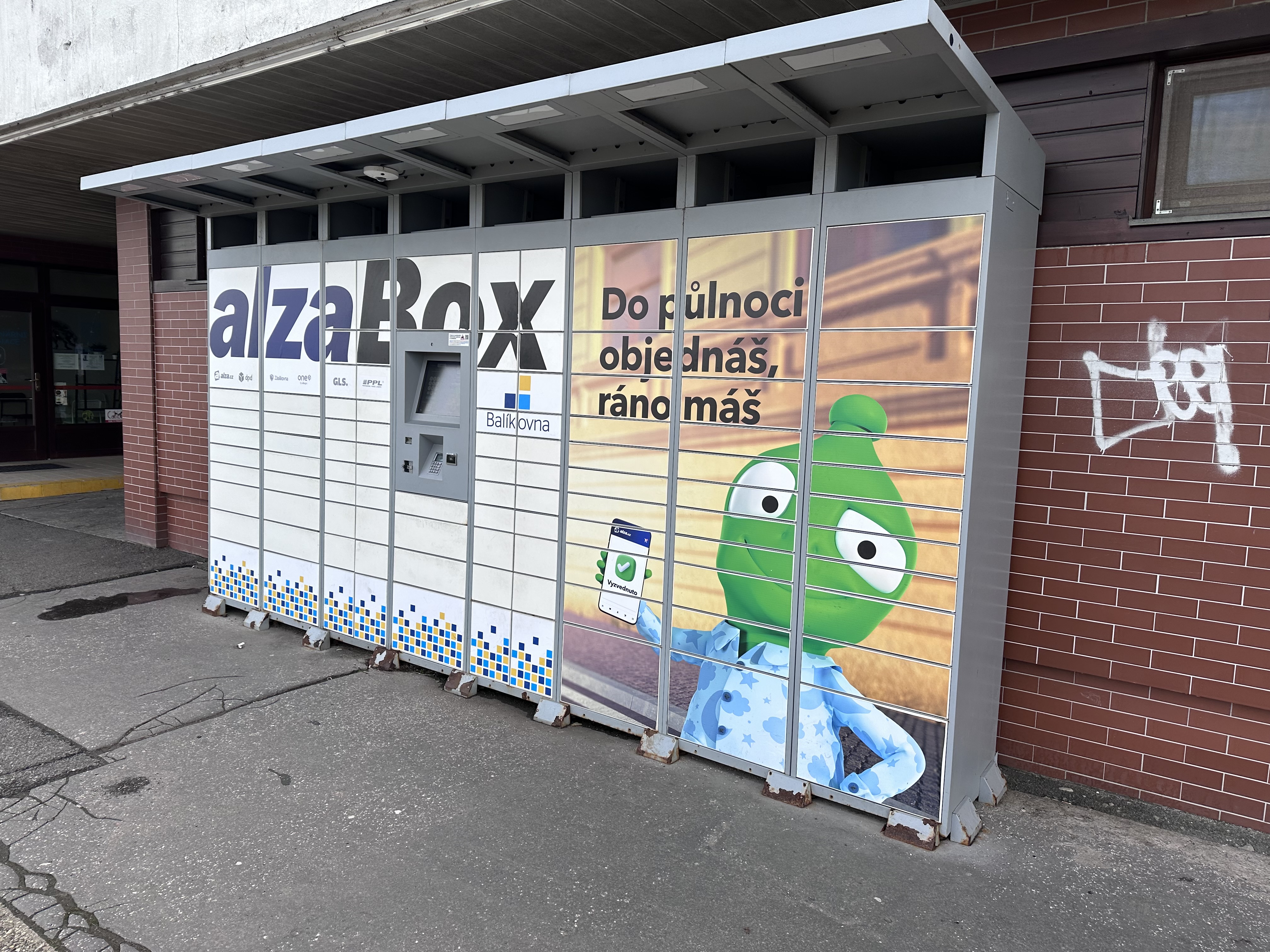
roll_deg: +0.0
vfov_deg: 56.8
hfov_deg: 71.6
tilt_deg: -6.4
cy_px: 476
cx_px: 635
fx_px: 881
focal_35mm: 24
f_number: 1.78
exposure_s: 1/785
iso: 80
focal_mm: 6.86
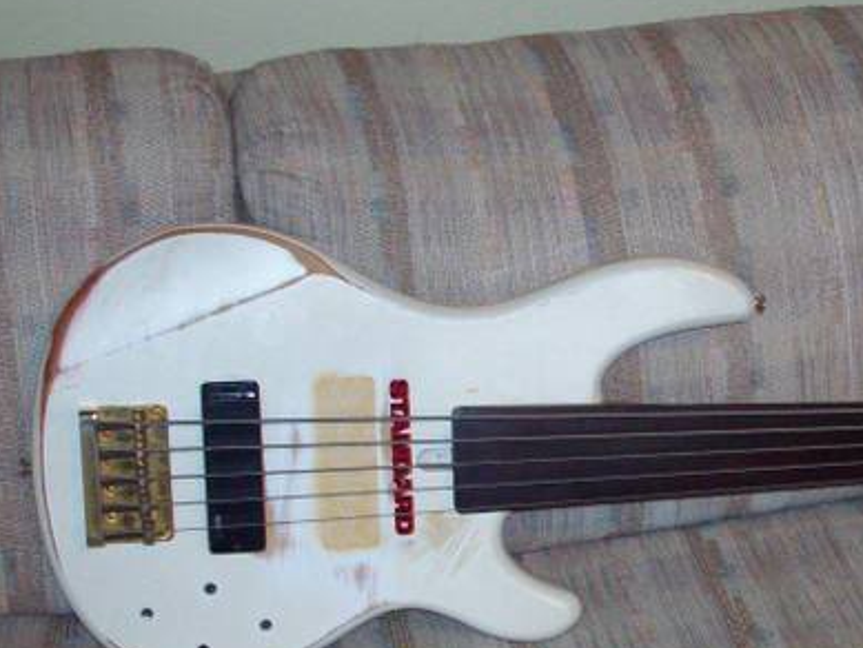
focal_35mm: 76
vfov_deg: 19.3
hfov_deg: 24.9
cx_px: 763
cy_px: 457
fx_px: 1895
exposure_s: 1/45
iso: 160
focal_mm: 6.2
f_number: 2.8
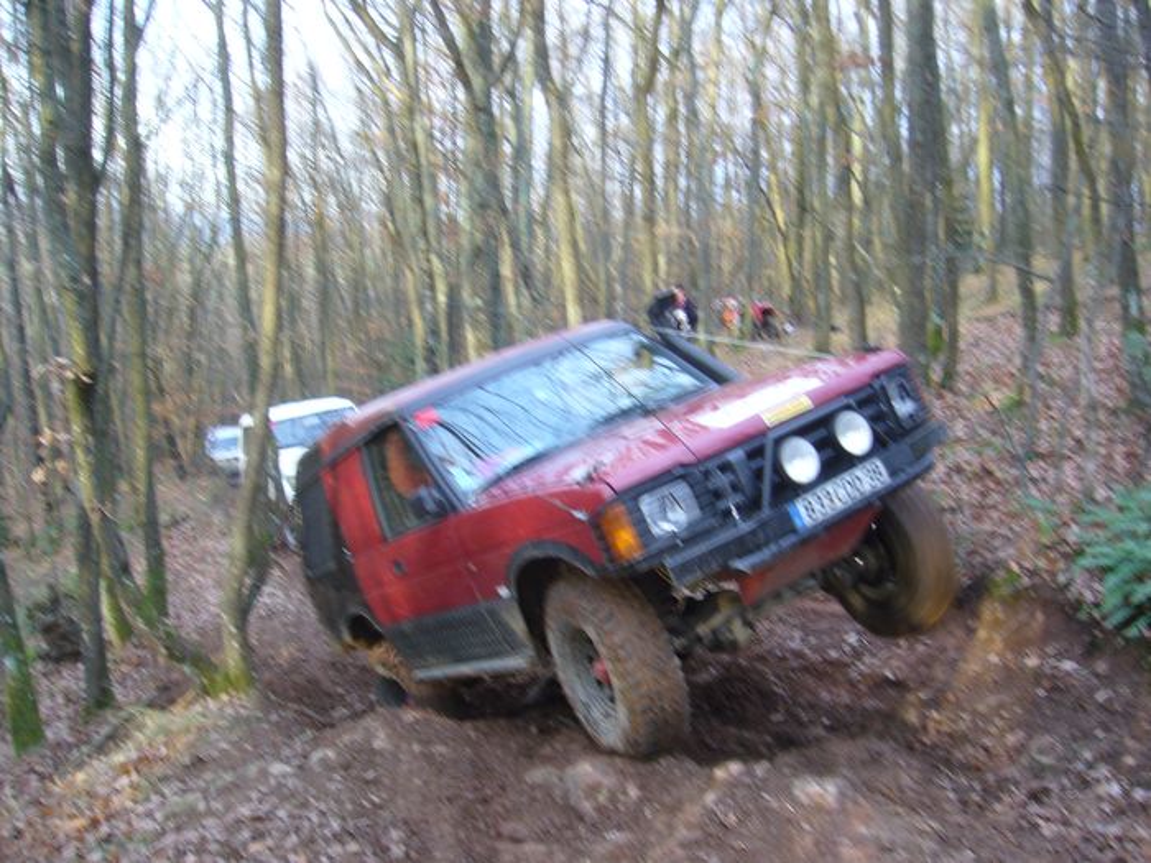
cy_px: 432
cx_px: 576
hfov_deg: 52.6
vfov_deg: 40.7
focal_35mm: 35
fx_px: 1164
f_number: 2.8
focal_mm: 5.8
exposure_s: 1/25
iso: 100
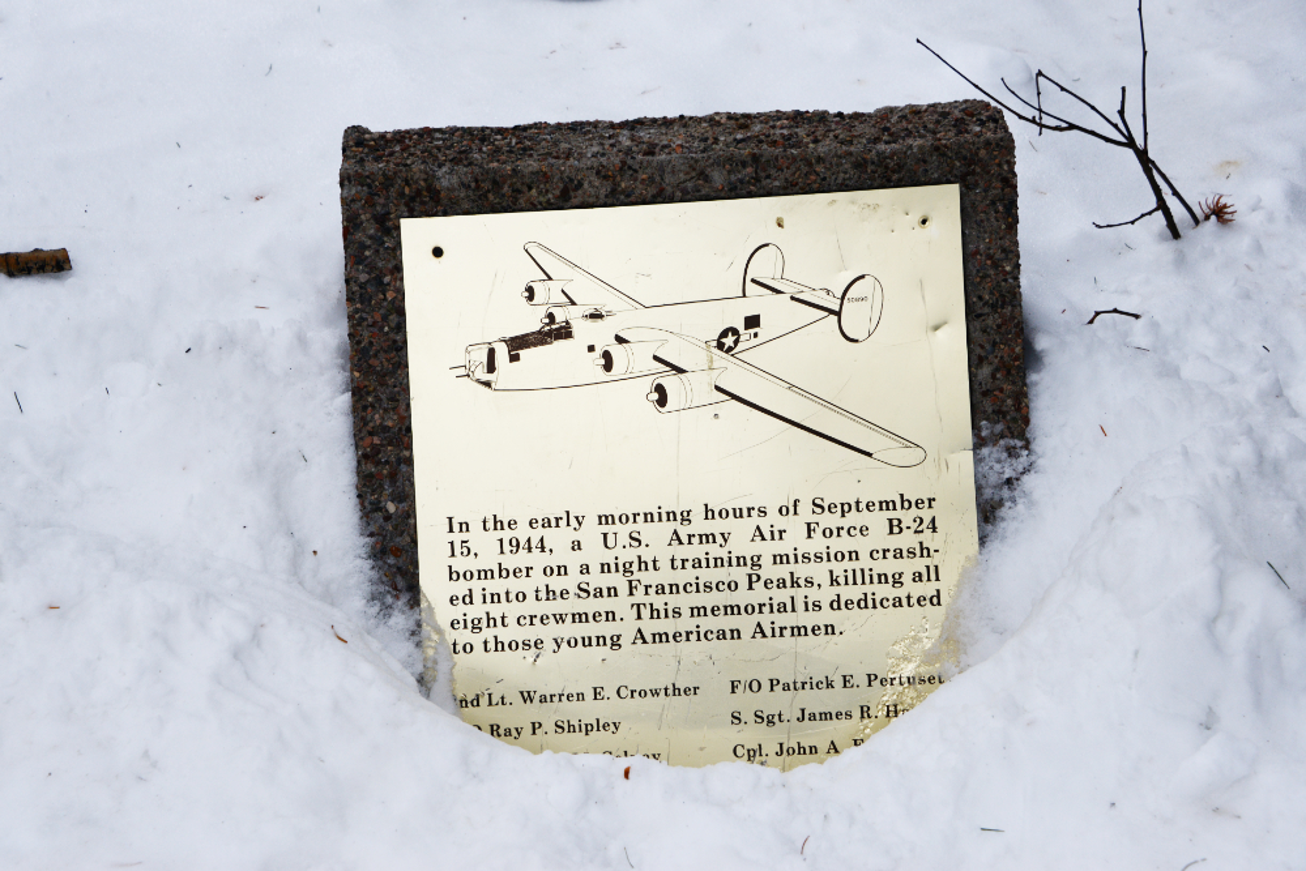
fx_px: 2467
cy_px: 436
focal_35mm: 68
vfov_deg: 20.0
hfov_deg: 29.7
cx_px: 653
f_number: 7.1
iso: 320
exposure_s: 1/60
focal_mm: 68
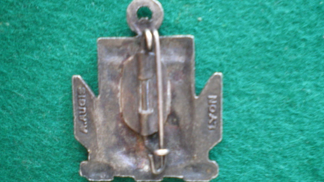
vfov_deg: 28.3
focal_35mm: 42
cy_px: 92
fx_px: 361
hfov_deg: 48.4
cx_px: 162
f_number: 3.1
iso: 400
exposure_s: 1/5
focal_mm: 6.3
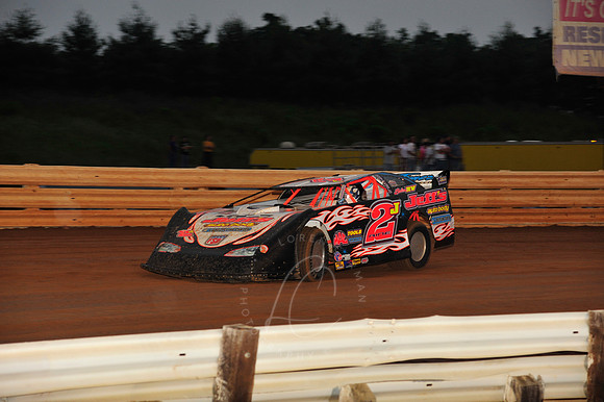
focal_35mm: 135
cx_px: 302
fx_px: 2264
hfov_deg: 15.2
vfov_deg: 10.1
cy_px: 201
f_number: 6.3
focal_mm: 135
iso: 800
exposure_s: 1/320
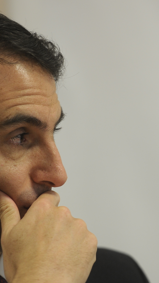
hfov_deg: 2.9
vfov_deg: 5.2
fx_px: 3102
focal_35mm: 414
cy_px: 137
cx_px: 113
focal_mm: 200
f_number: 2.8
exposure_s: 1/80
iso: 1000
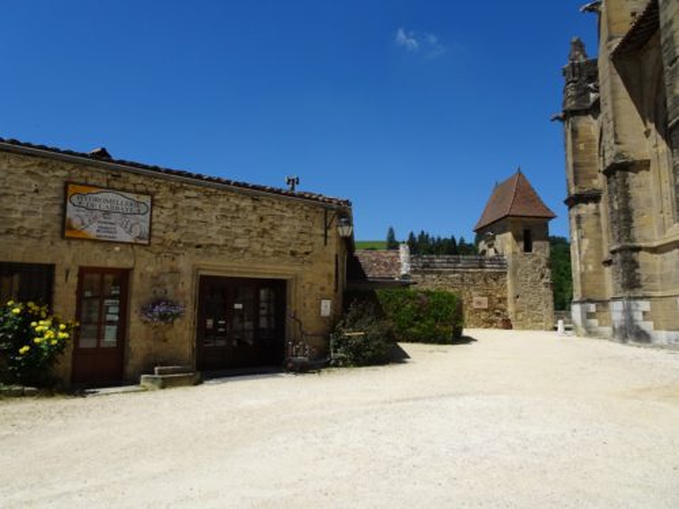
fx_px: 471
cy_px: 254
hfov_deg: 71.6
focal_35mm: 24
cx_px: 340
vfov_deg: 56.8
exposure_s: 1/1250
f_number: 3.5
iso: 80
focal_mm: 4.1
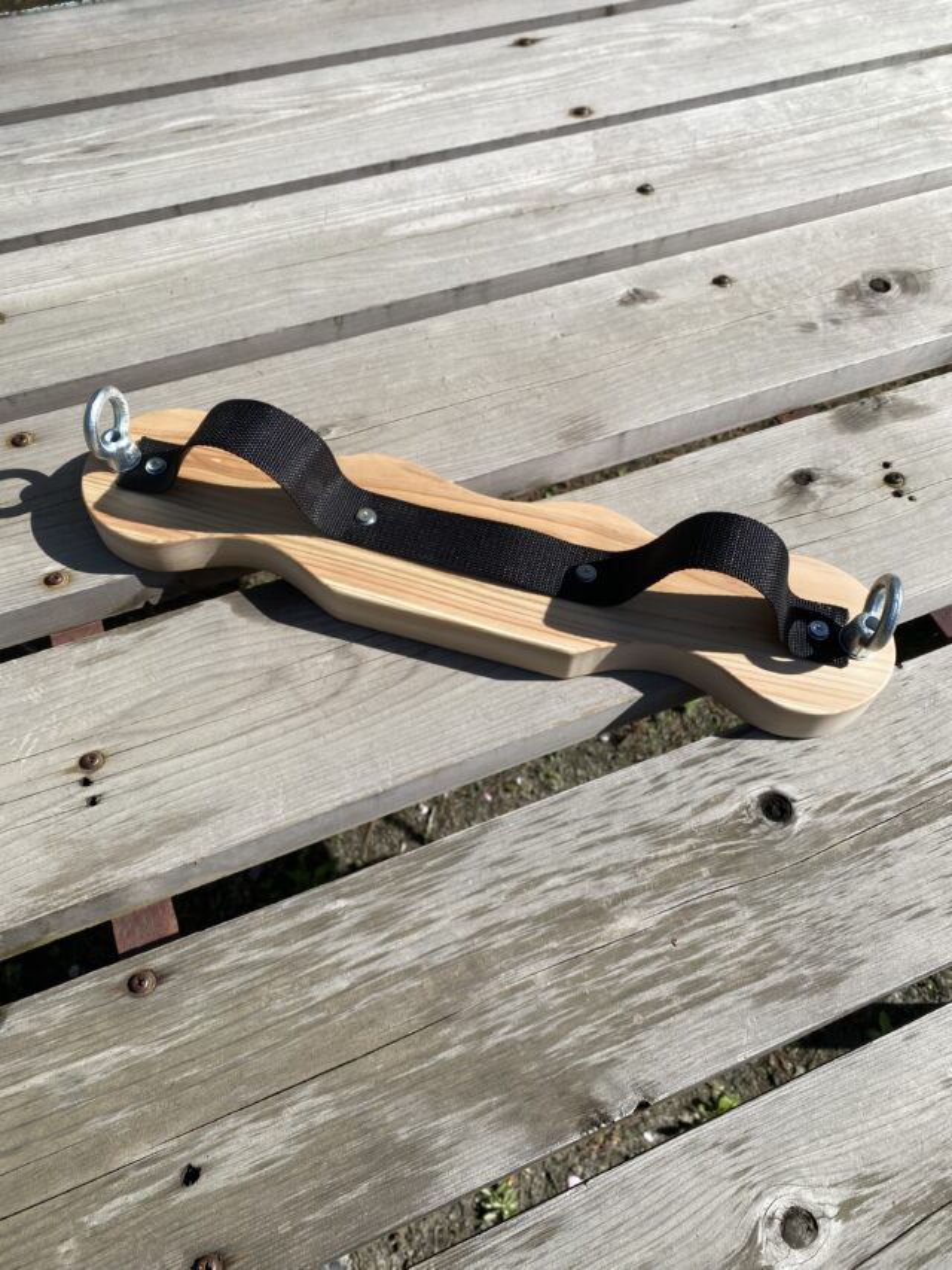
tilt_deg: -56.0
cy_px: 635
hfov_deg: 53.1
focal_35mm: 26
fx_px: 953
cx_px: 476
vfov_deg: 67.3
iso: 32
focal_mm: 4.25
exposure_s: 1/3205
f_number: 1.8
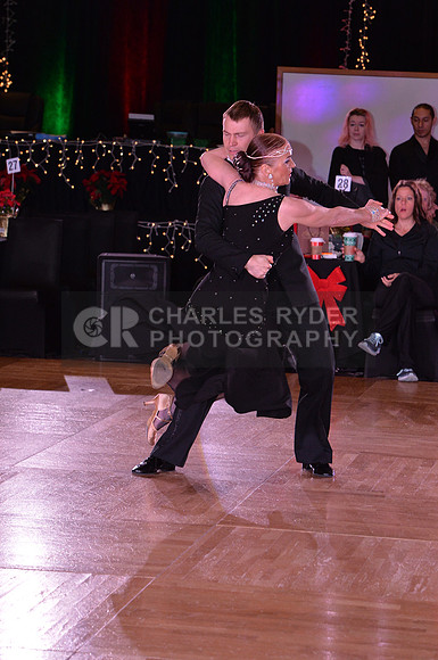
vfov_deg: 15.2
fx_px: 2471
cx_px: 219
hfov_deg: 10.1
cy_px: 330
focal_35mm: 135
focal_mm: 135
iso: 2000
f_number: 7.1
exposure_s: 1/250
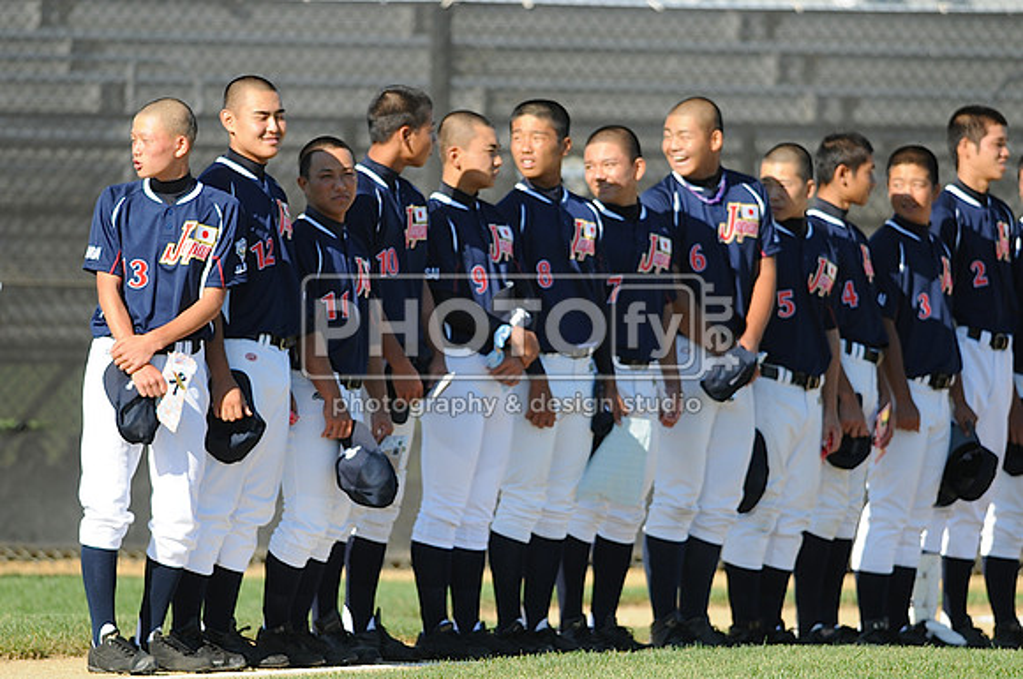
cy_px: 340
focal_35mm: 450
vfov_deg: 3.0
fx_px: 12770
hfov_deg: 4.6
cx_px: 512
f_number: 4
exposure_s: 1/1000
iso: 200
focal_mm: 300
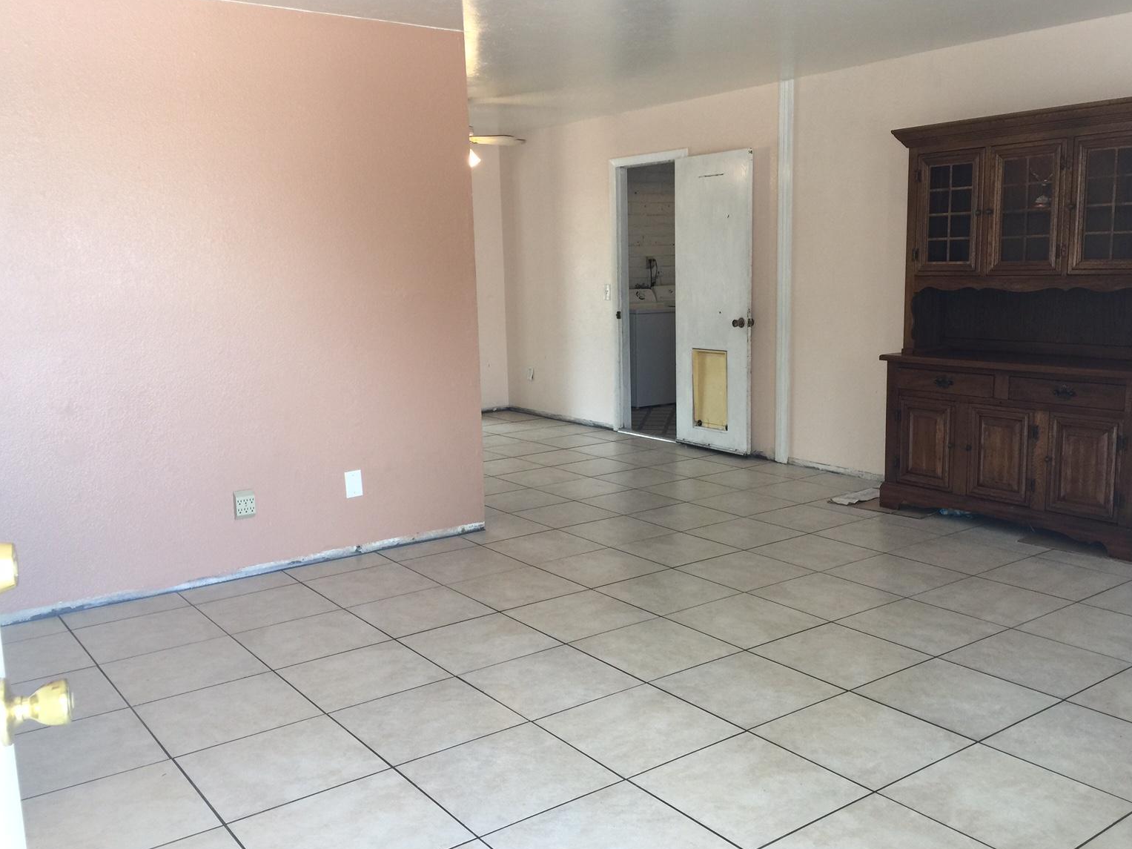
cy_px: 435
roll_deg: +0.1
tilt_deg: -8.5
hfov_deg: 58.3
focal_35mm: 31
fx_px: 1014
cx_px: 592
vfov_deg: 45.4
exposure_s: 1/30
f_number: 2.2
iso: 32
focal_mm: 4.15
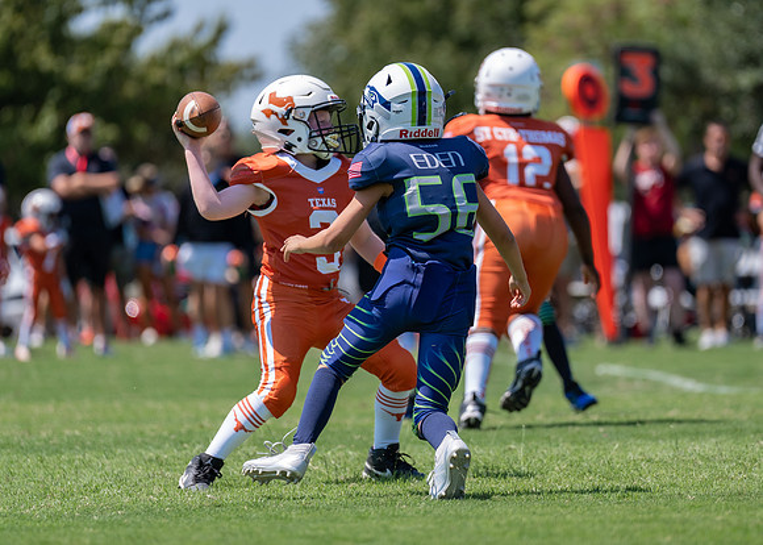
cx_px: 429
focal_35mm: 293
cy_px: 245
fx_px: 6348
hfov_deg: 6.9
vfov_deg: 4.9
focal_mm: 200
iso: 160
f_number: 2.8
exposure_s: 1/2000
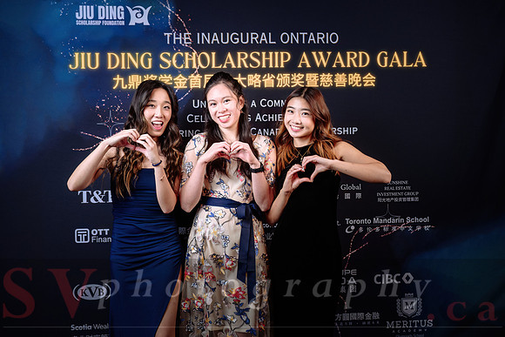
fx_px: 485
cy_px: 168
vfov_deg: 38.3
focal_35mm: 35
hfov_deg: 55.0
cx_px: 252
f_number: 5
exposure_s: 1/160
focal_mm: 34
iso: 500
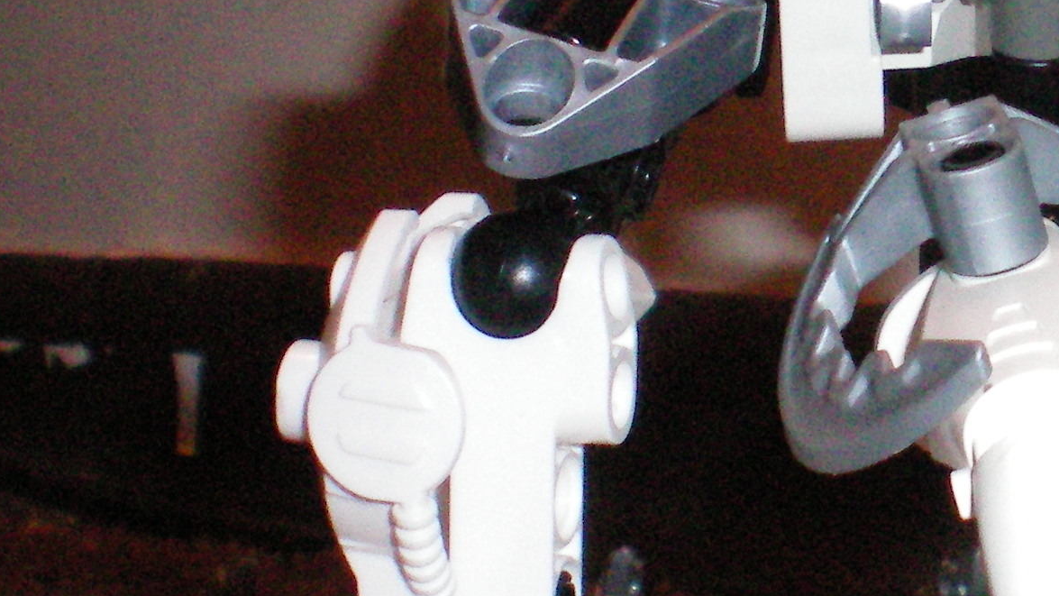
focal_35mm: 115
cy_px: 272
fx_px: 3229
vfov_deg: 10.5
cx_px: 1188
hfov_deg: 17.9
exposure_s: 1/60
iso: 400
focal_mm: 6.3
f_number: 4.6
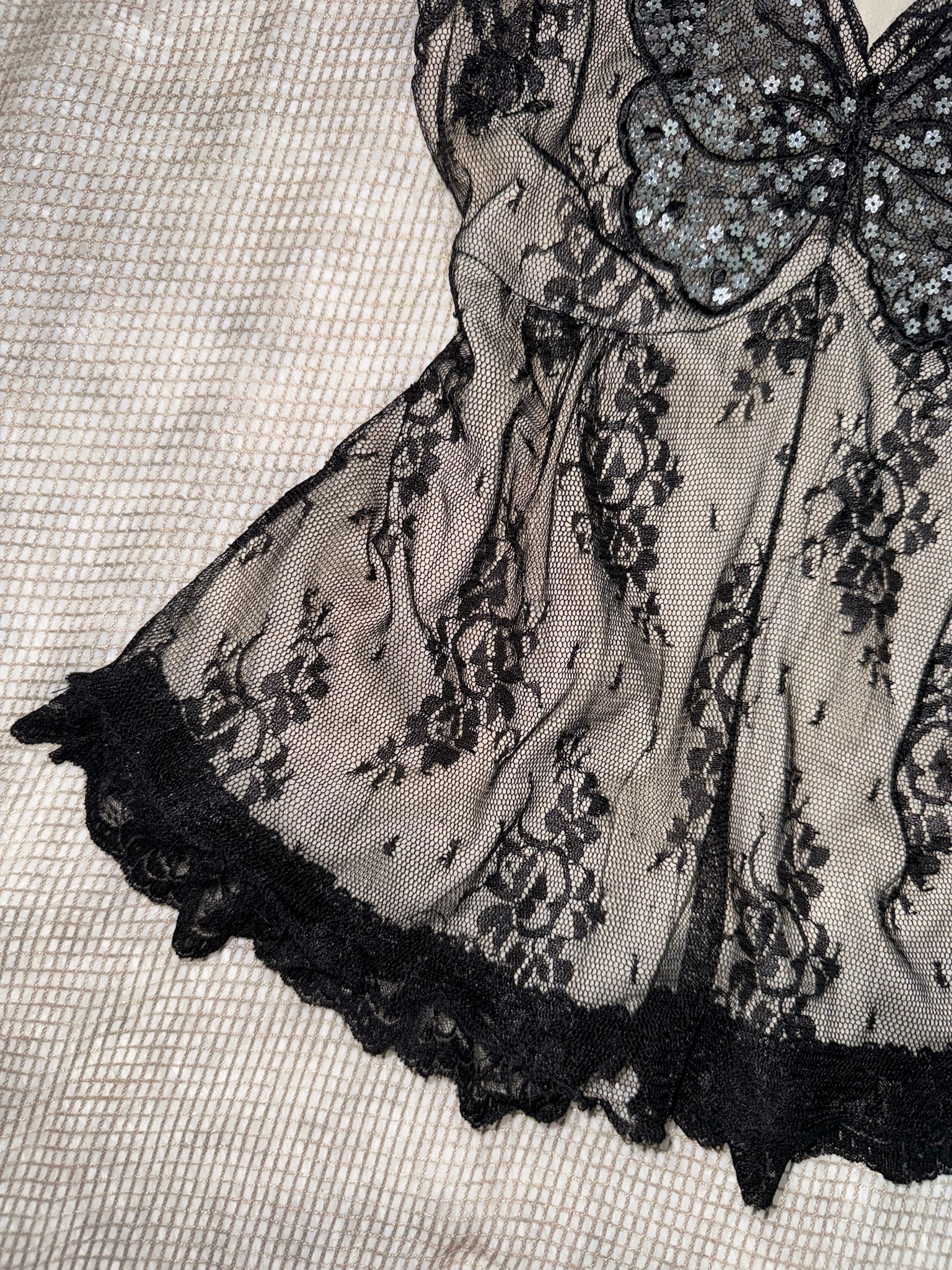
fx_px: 880
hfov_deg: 56.8
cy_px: 635
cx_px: 476
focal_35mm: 24
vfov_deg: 71.6
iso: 64
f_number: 1.78
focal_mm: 6.76
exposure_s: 1/64
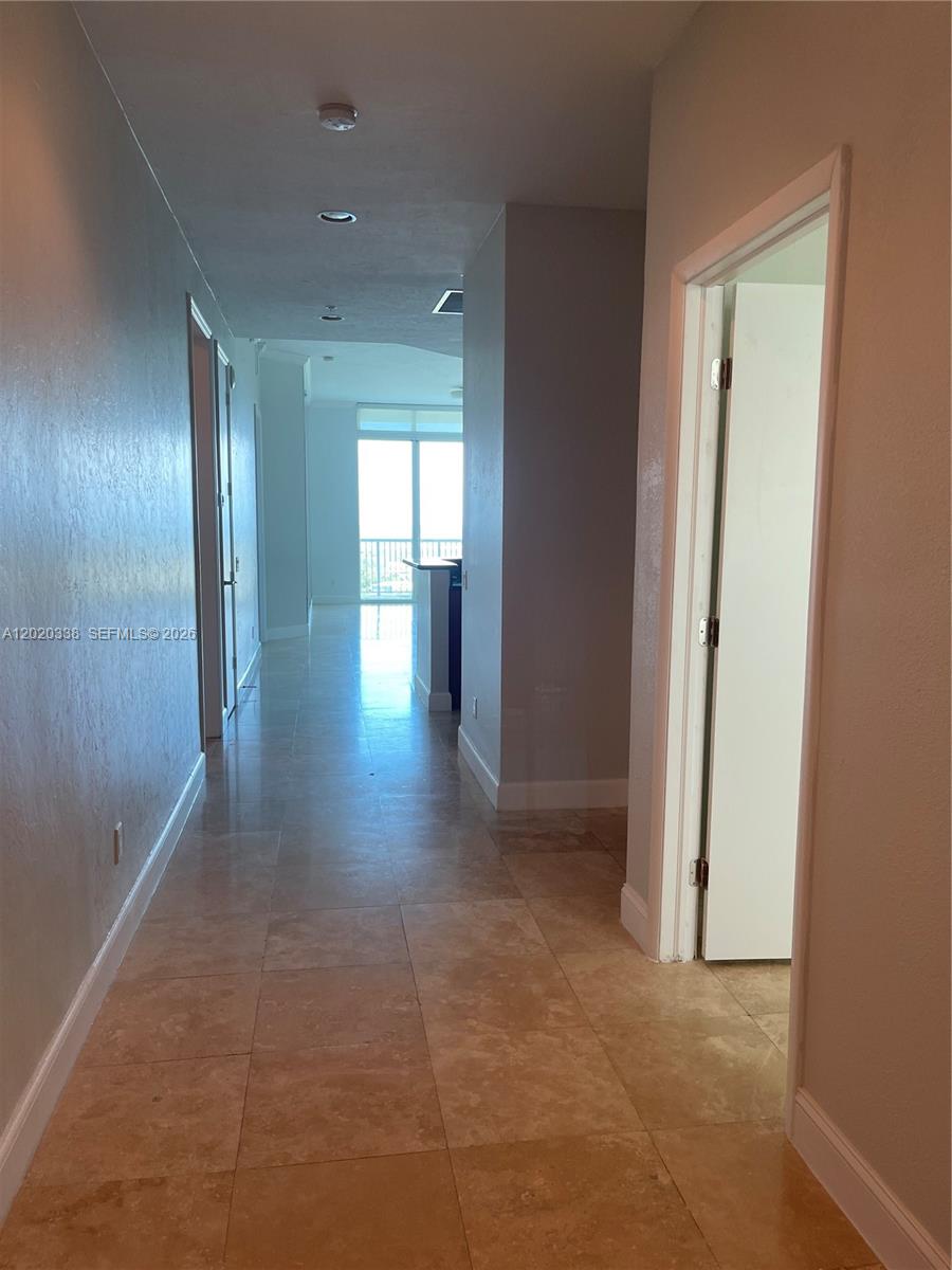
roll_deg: -0.7
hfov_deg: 53.1
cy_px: 635
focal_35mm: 26
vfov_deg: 67.3
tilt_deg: -6.3
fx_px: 953
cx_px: 476
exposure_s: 1/120
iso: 100
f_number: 1.6
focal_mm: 5.1
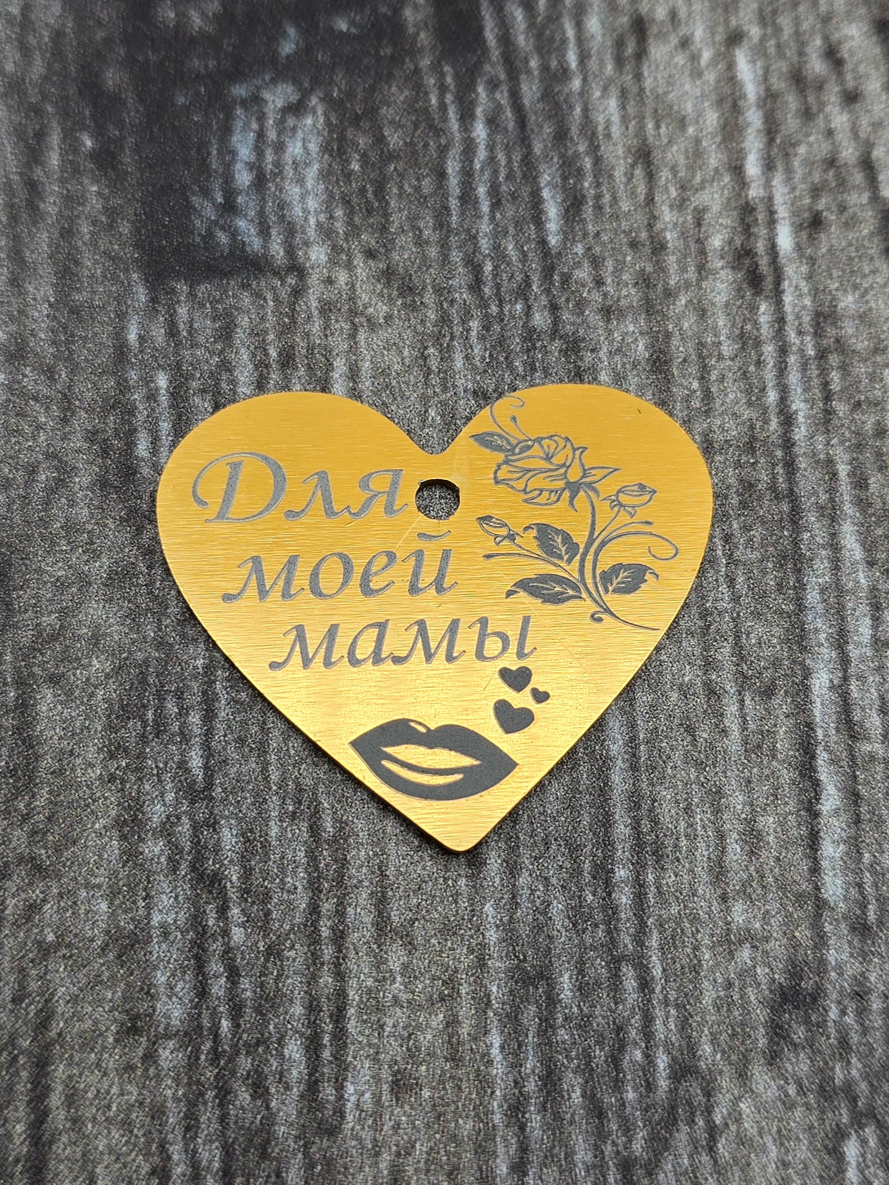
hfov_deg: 58.9
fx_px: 788
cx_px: 444
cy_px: 592
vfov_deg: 73.9
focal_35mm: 23
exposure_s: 1/182
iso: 16
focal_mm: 6.3
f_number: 1.7
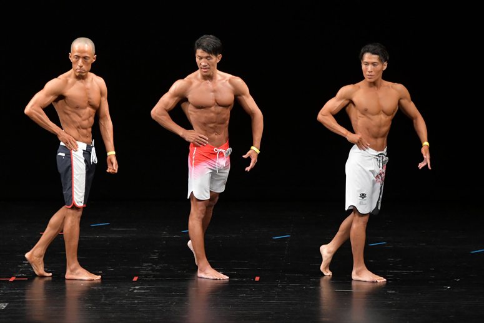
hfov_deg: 8.6
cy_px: 162
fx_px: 3225
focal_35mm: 240
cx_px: 242
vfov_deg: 5.7
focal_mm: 160
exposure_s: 1/400
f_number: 5.6
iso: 3200
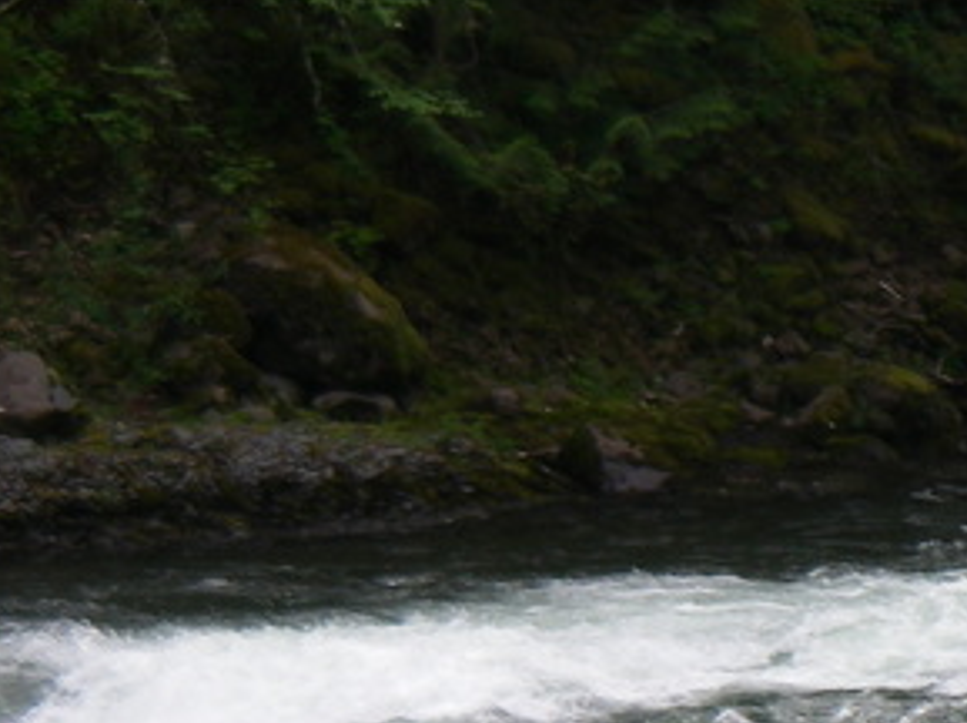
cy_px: 505
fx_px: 8816
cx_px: 1081
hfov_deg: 6.2
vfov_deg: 4.7
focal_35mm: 316
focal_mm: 18.9
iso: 64
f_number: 4
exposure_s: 1/200
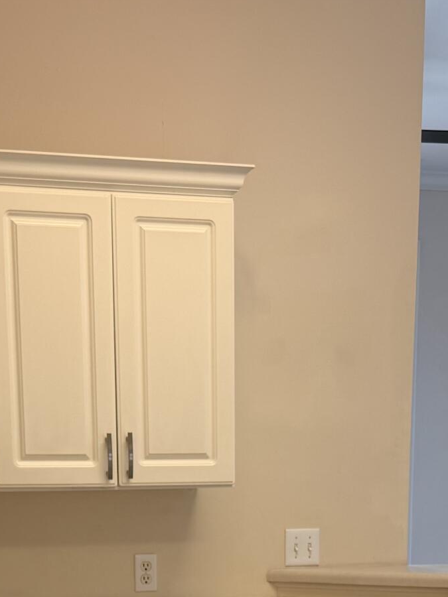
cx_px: 223
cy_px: 739
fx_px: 1380
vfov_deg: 22.3
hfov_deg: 18.4
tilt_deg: -12.0
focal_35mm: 80
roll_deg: +1.3
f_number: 1.78
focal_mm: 6.76
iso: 64
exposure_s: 1/109
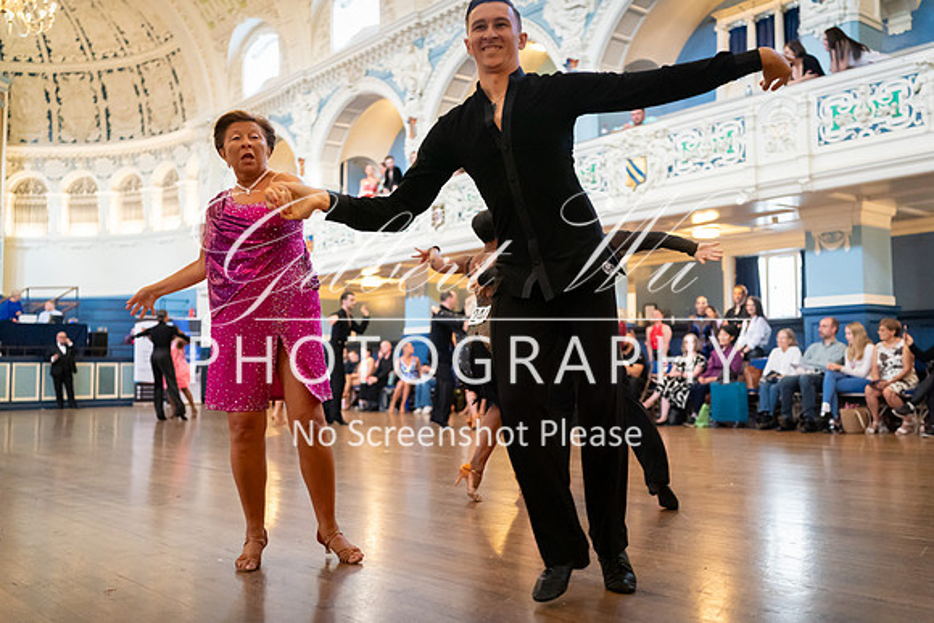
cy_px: 312
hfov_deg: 54.4
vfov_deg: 37.9
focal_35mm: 35
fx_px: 908
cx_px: 467
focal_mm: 35
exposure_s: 1/500
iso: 6400
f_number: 2
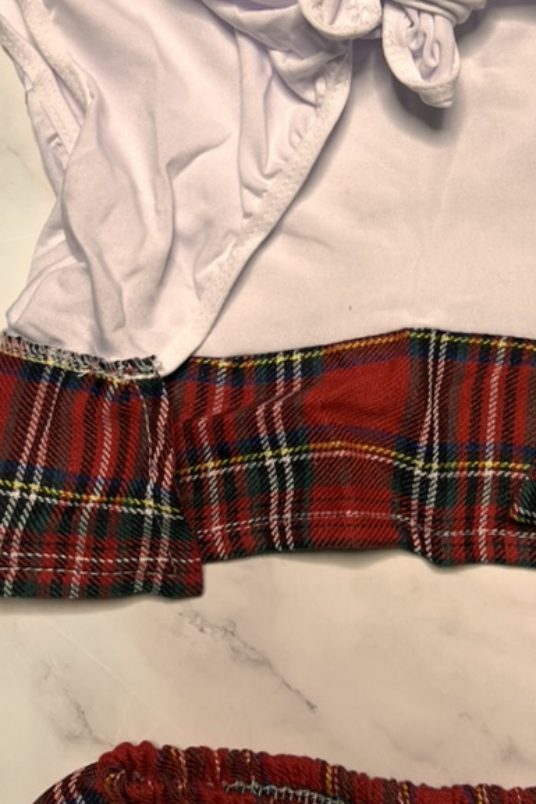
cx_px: 440
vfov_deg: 39.3
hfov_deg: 27.5
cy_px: 149
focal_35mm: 48
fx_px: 1071
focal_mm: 5.7
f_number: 1.5
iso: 64
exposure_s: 1/100
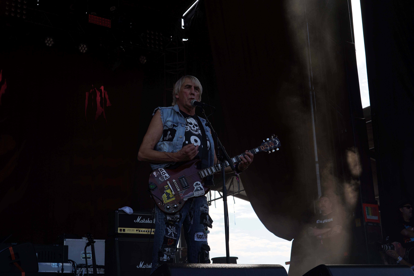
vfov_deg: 28.1
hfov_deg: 41.1
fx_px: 552
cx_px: 207
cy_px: 138
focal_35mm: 48
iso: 100
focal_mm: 48
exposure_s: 1/320
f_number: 7.1
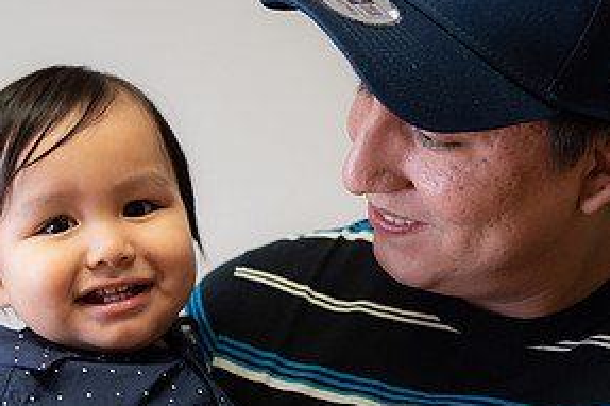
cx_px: 289
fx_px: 1541
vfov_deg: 15.0
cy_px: 267
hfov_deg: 22.4
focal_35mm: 91
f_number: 3.2
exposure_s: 1/125
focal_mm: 45
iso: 640
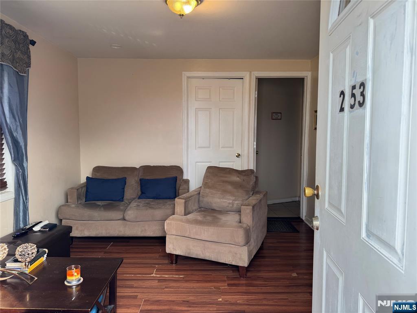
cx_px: 208
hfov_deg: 71.6
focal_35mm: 24
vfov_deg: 56.8
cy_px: 156
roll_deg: -0.3
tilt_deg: -4.6
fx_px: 289
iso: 64
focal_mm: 6.76
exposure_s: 1/120
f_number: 1.78
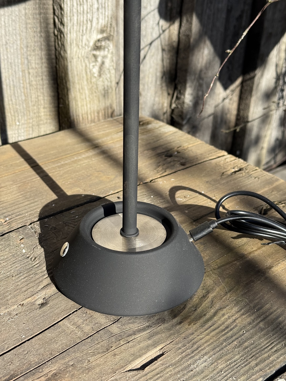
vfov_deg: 39.7
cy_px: 190
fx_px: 529
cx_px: 143
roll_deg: -4.3
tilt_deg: -30.7
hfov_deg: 30.3
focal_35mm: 48
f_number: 1.78
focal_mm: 6.76
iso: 64
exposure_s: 1/2110
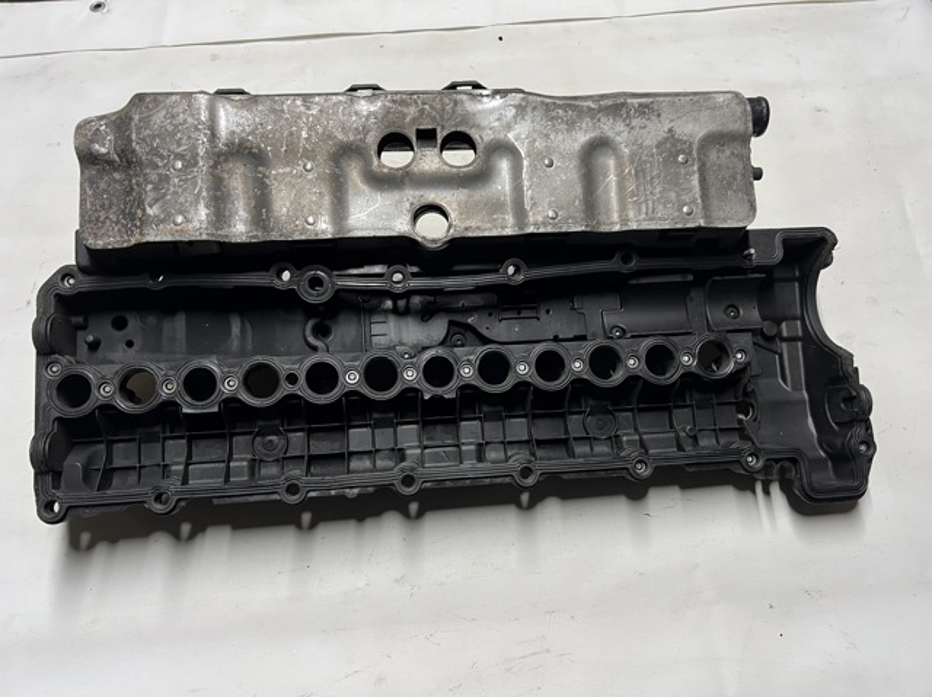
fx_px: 699
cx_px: 466
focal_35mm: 26
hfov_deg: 67.3
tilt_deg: -63.9
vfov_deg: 53.0
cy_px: 348
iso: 80
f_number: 1.5
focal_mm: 5.7
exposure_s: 1/50
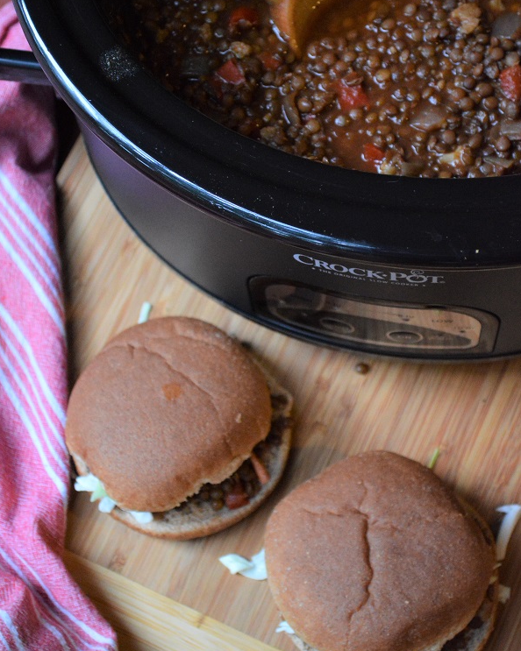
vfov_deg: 23.3
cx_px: 260
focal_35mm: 82
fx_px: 1581
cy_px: 285
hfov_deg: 18.7
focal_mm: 48
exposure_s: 1/20
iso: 3200
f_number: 5.6
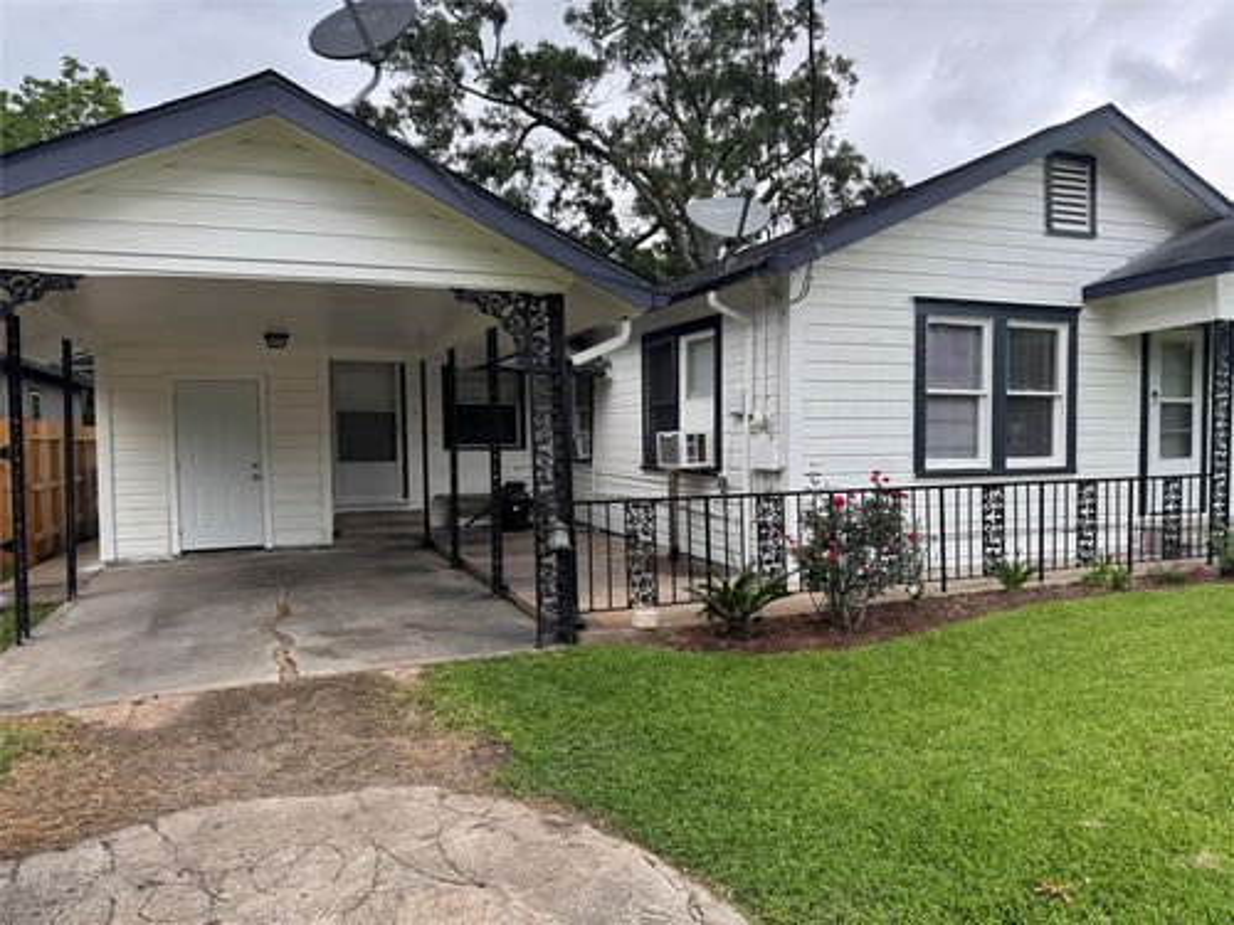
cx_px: 617
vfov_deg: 56.8
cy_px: 462
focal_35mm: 24
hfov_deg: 71.6
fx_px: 856
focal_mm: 6.76
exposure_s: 1/134
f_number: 1.78
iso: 80
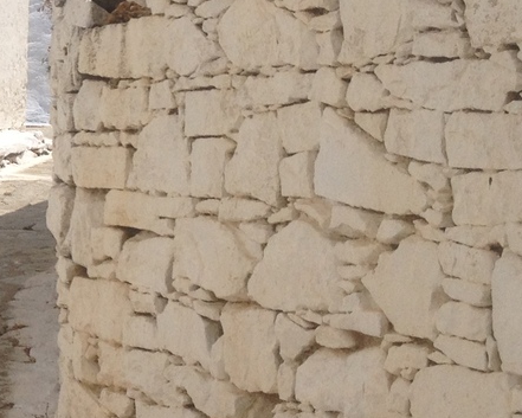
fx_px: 1916
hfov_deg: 14.8
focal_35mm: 124
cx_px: -172
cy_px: 156
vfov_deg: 12.4
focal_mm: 4.28
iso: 50
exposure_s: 1/5025
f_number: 2.4
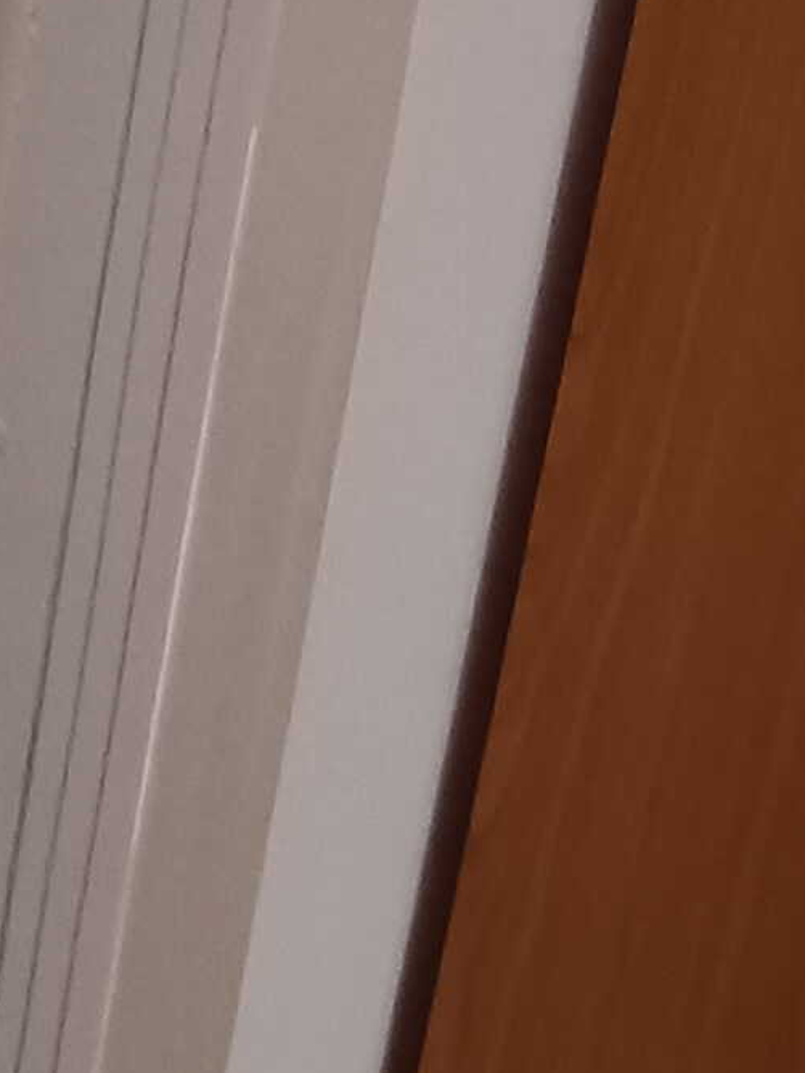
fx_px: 2046
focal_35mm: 66
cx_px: -347
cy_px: 312
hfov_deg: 19.8
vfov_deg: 29.1
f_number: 2.2
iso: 551
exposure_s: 1/50
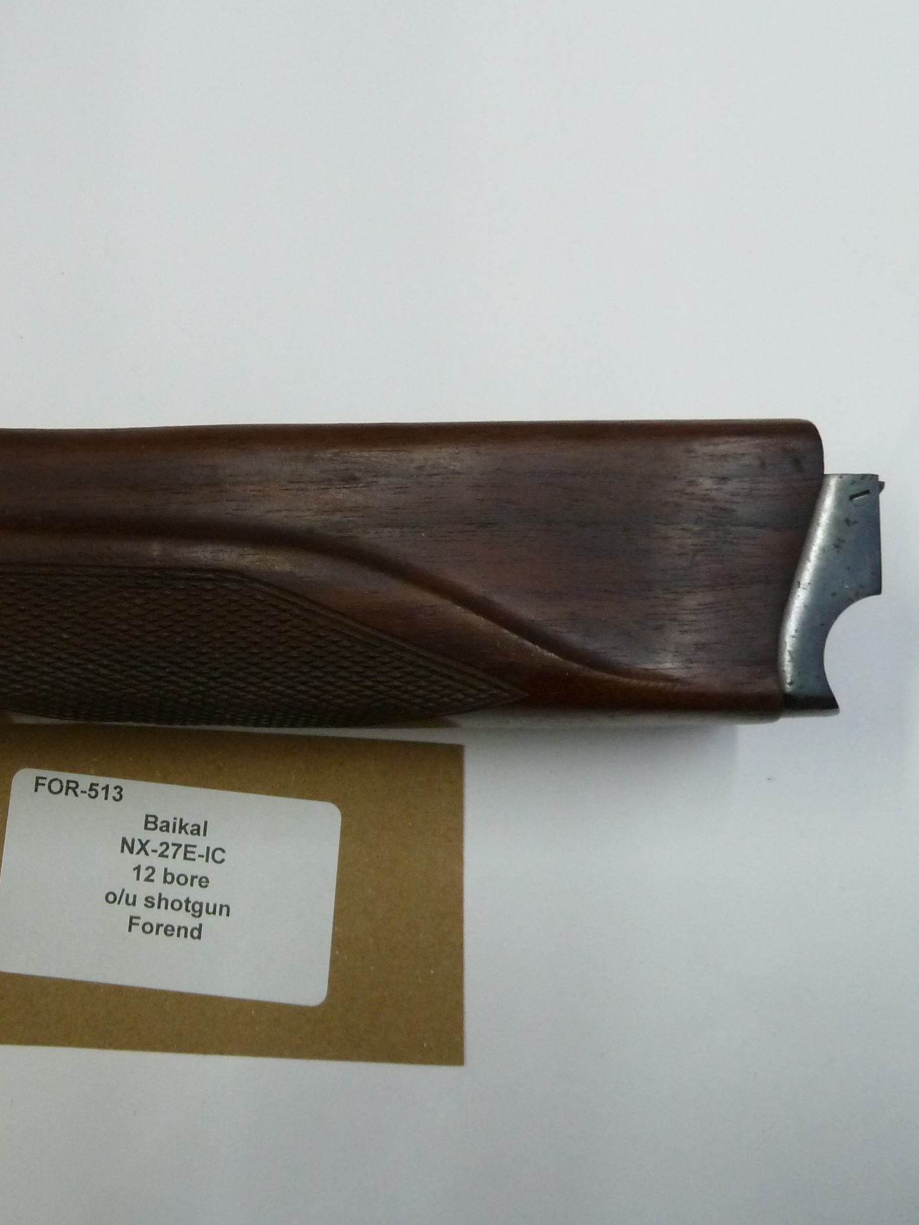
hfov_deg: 39.5
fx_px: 1203
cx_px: 134
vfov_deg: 54.0
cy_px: 609
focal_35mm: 34
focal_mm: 4.1
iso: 320
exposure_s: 1/30
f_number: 3.3
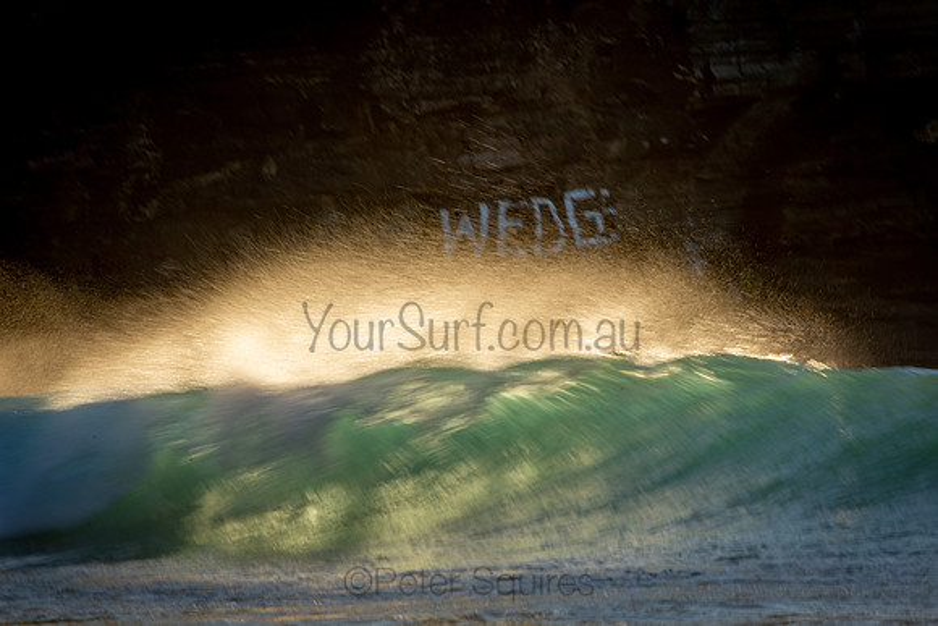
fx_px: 19545
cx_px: 469
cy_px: 313
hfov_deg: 2.7
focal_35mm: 750
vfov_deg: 1.8
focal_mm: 500
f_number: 25
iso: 100
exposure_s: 1/30
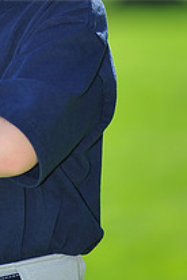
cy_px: -42
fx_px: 3927
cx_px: -61
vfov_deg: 4.1
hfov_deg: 2.7
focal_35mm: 504
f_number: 4.5
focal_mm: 180
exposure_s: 1/800
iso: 200
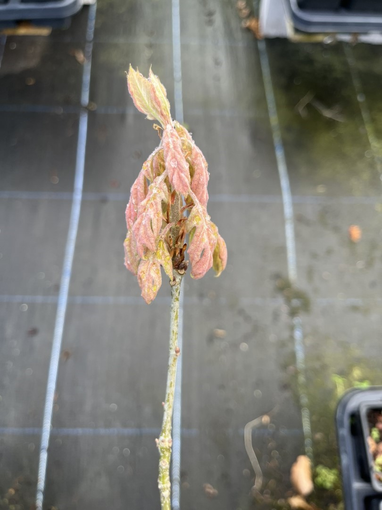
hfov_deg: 53.1
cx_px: 191
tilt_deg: -66.7
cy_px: 255
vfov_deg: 67.3
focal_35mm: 26
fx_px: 383
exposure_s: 1/122
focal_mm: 5.1
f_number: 1.6
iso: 50
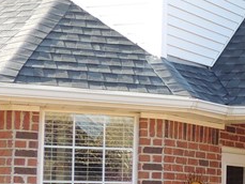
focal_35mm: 125
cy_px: 164
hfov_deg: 14.2
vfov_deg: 11.8
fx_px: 885
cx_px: 418
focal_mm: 4.9
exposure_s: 1/200
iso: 100
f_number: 3.1
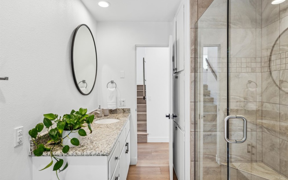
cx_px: 148
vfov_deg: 59.6
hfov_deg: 85.0
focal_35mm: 20
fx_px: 157
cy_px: 89
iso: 80
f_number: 8
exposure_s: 1/5
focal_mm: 19
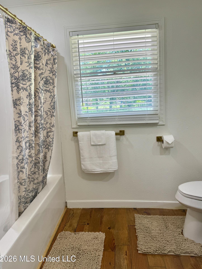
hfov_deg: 54.9
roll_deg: +4.3
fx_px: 195
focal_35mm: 25
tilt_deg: -9.7
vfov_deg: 69.4
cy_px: 131
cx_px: 98
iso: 50
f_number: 1.78
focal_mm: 6.76
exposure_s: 1/120
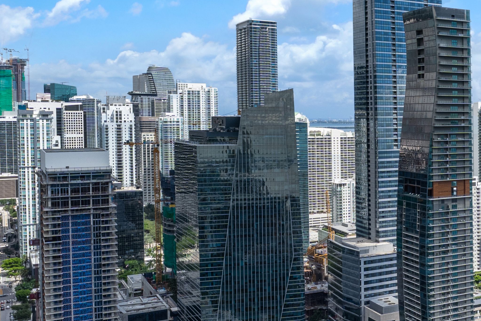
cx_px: 580
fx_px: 641
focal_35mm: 48
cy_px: 77
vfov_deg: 27.7
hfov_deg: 33.4
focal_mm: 14
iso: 320
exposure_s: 1/500
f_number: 10
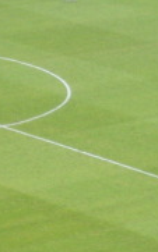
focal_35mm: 308
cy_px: 48
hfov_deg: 4.3
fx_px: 2124
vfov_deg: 6.8
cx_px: 91
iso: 125
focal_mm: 17.4
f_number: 5
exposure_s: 1/15
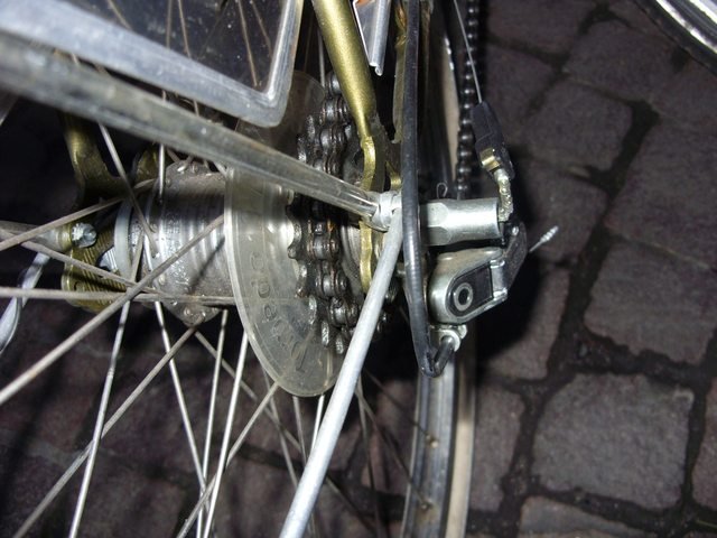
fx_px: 787
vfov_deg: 37.7
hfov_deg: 49.0
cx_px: 358
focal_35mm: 38
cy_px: 269
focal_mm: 6.3
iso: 200
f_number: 2.8
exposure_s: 1/30
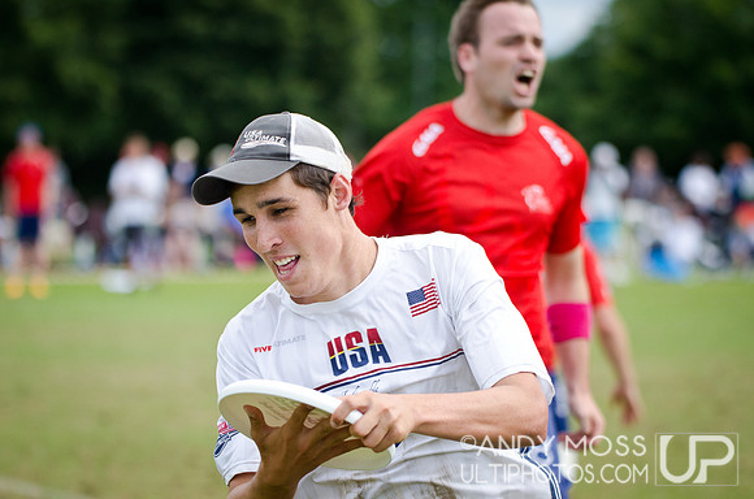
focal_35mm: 180
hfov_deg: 11.4
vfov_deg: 7.6
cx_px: 377
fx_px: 3762
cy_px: 250
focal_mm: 120
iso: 1000
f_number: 3.2
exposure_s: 1/6400
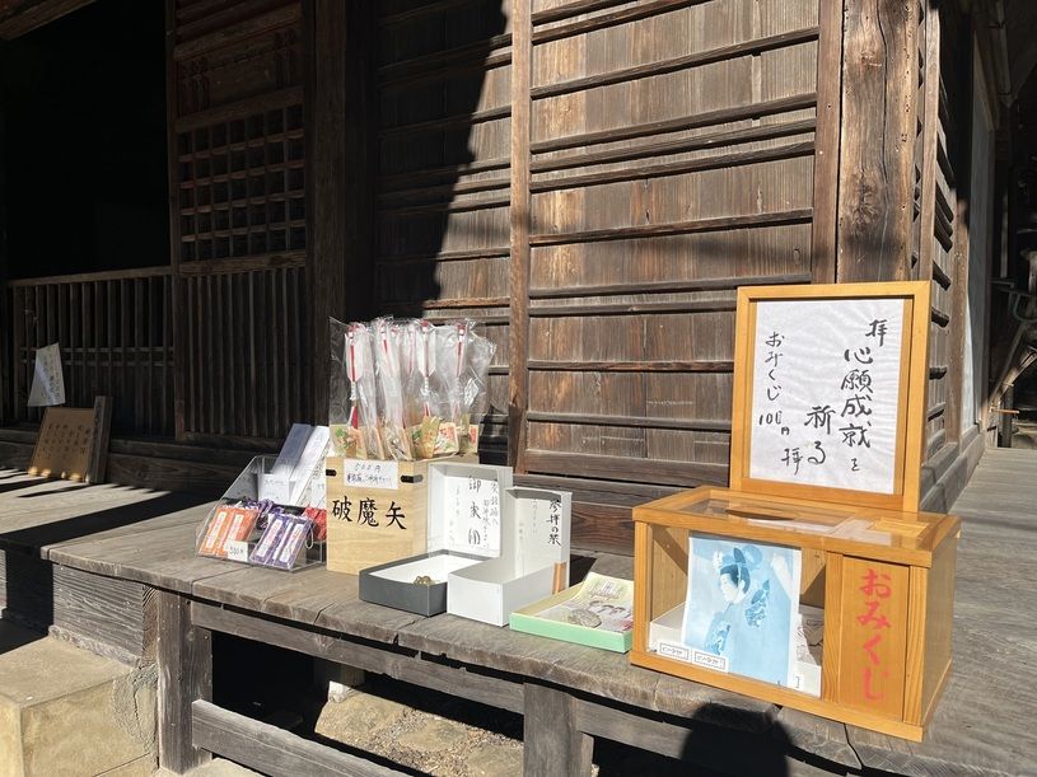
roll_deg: -0.1
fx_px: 779
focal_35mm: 26
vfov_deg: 53.1
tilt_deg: -2.3
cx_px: 518
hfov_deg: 67.3
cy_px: 388
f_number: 1.6
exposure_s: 1/4651
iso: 50
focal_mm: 5.1
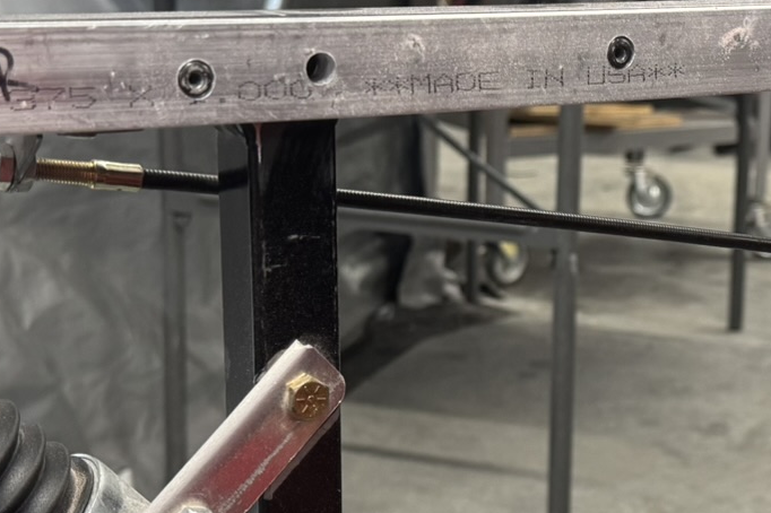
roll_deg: -0.4
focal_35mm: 75
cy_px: 318
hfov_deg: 26.9
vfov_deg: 18.1
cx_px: 490
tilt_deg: -15.9
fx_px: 1605
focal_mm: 6.76
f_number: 1.78
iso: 320
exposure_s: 1/60
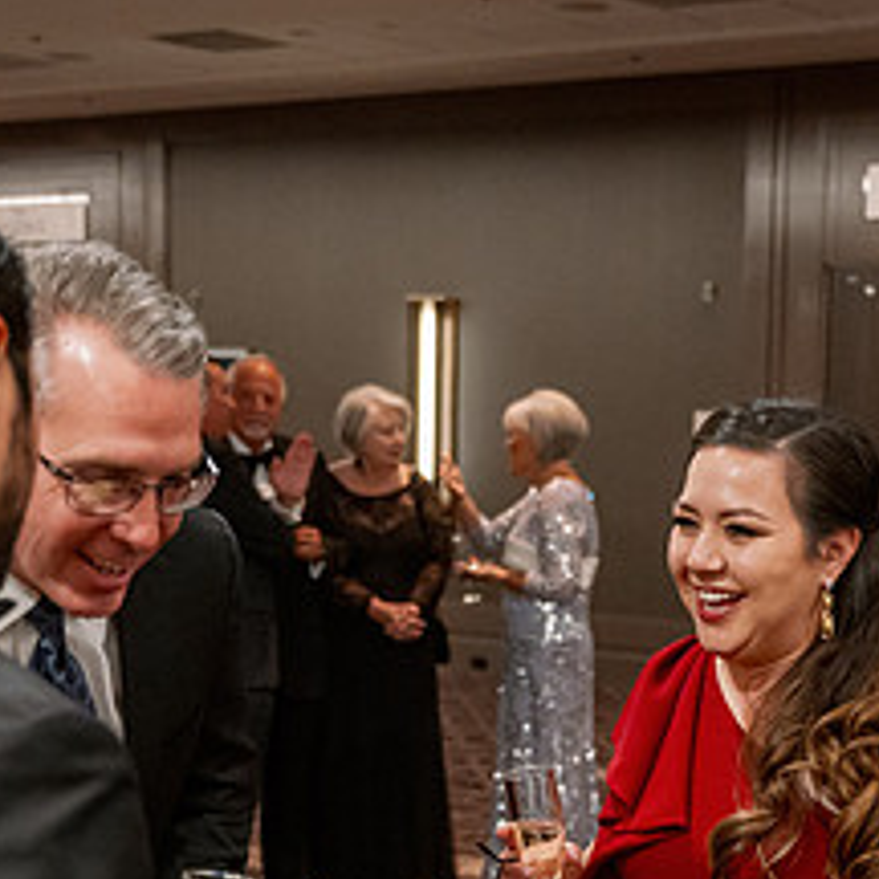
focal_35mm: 86
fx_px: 2471
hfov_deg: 20.0
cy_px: 781
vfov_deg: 19.8
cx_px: 688
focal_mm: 33.5
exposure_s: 1/250
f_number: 2.8
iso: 3200
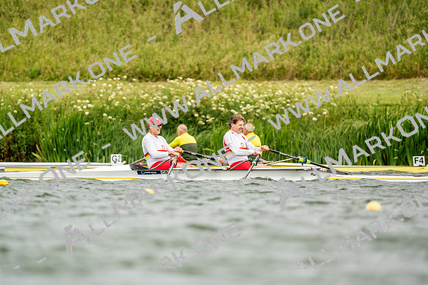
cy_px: 142
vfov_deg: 2.3
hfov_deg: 3.4
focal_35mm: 600
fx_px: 7135
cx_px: 214
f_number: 6.3
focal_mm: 600
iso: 500
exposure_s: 1/2000
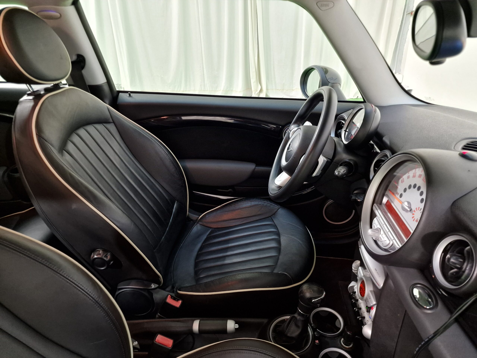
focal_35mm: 23
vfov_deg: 58.9
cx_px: 238
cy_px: 179
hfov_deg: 73.9
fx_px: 317
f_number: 1.8
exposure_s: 1/33
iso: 400
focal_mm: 6.4
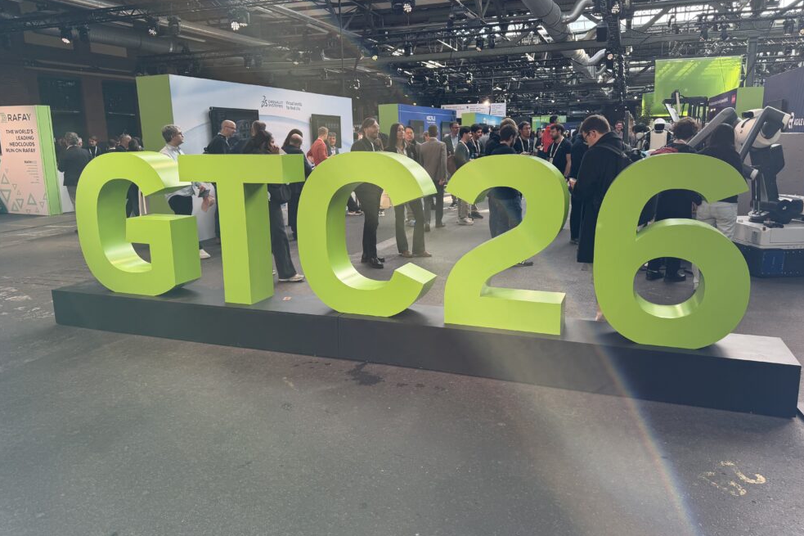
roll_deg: +1.2
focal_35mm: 26
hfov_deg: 69.4
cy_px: 250
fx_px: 581
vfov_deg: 49.5
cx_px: 416
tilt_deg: -11.1
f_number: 1.78
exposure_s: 1/272
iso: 80
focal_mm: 6.76
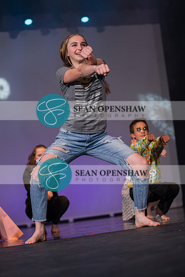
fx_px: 540
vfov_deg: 28.8
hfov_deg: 19.5
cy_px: 138
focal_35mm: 70
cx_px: 92
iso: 400
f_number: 2.8
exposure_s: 1/500
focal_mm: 70
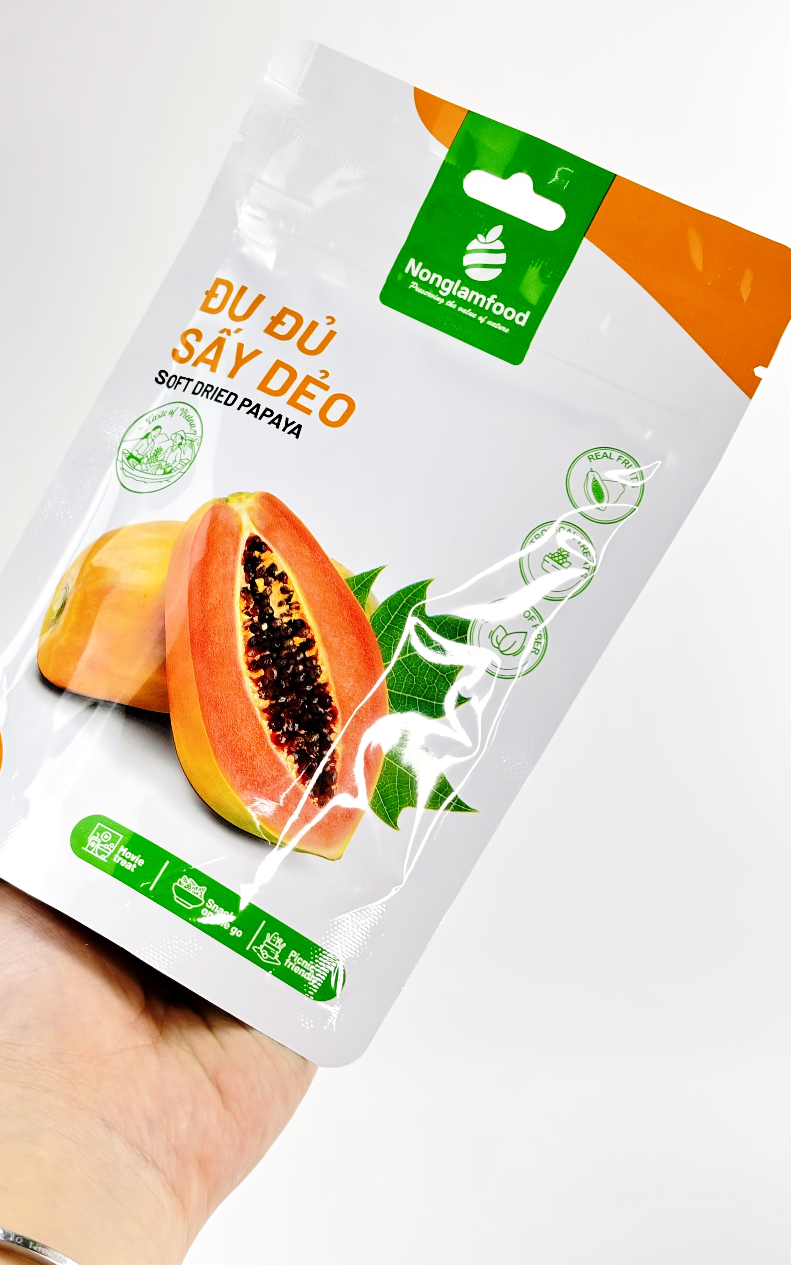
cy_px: 630
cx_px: 368
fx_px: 1932
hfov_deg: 23.1
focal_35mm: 56
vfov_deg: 36.3
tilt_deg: -13.2
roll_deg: +0.8
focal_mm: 5.96
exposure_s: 1/75
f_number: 1.6
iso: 50
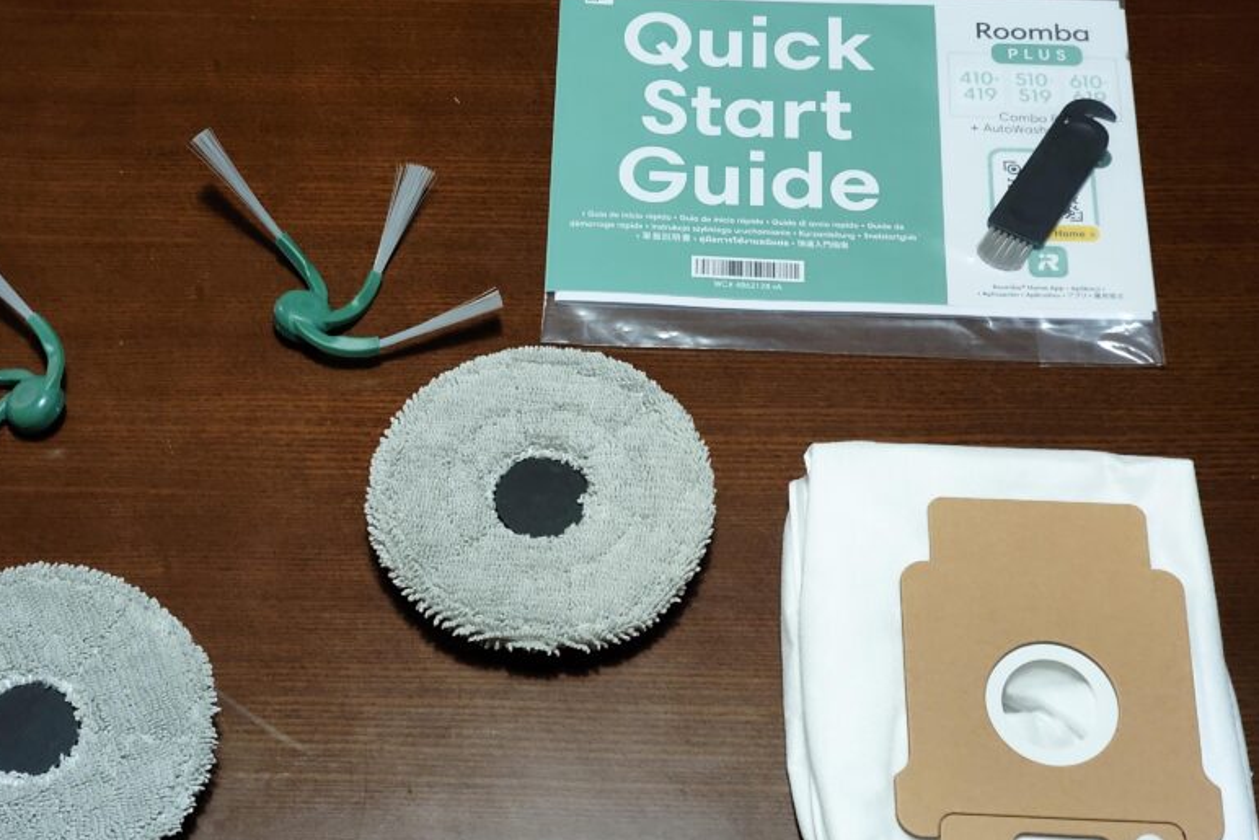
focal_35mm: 69
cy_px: 506
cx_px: 458
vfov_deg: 19.7
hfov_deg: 29.1
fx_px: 2413
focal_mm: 7.1
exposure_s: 1/50
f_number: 2
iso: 908
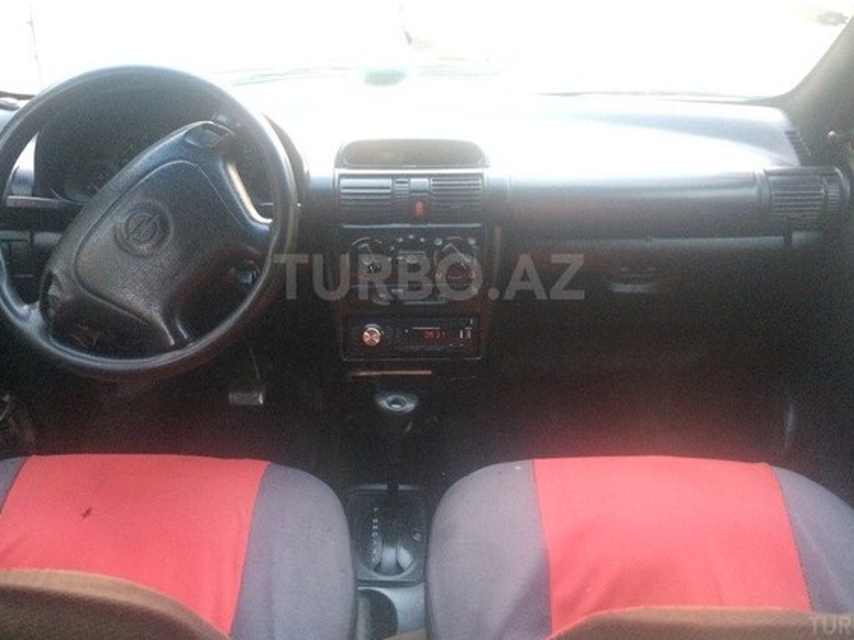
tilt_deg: -22.0
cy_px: 277
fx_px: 839
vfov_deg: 41.7
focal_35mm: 34
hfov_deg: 54.0
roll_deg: -0.6
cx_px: 429
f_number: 2.2
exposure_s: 1/17
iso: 250
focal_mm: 4.15
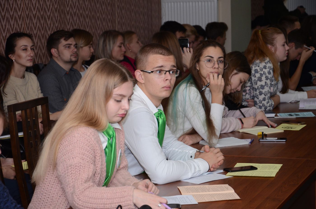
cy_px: 104
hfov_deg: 20.7
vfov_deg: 13.8
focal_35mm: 99
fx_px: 867
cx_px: 158
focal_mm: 66
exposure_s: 1/250
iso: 800
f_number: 5.3
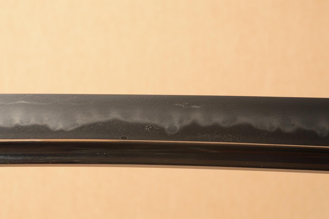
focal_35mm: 142
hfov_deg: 14.4
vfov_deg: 9.6
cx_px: 164
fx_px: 1301
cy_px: 110
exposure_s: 1/1.6
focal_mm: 95
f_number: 11
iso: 400
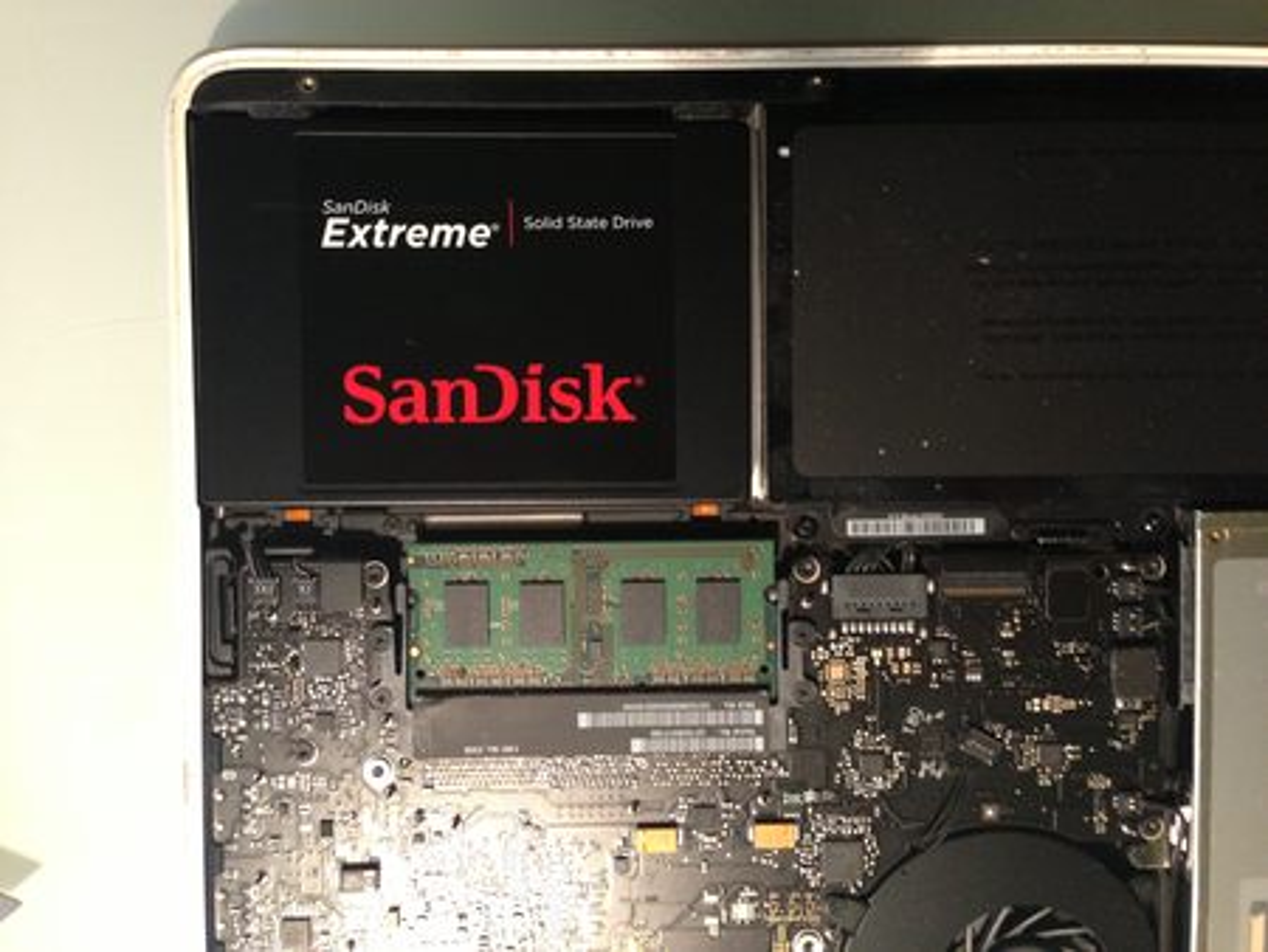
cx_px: 634
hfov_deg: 55.3
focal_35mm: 33
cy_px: 476
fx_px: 1209
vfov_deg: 43.0
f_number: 2.4
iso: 250
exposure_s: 1/20
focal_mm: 4.13
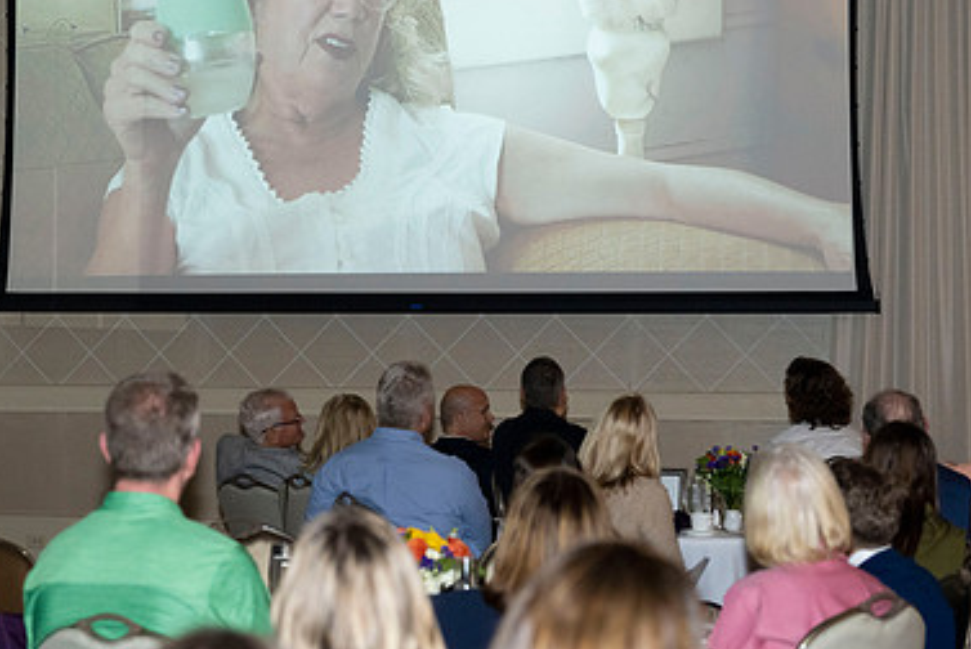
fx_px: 2699
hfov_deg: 20.4
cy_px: 179
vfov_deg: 13.7
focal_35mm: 100
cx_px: 464
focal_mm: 65
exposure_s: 1/200
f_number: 4
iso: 2500
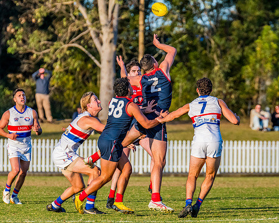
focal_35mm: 540
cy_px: 103
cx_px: 162
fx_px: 4457
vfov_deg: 2.9
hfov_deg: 3.6
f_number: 6.3
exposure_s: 1/1600
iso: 800
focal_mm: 380
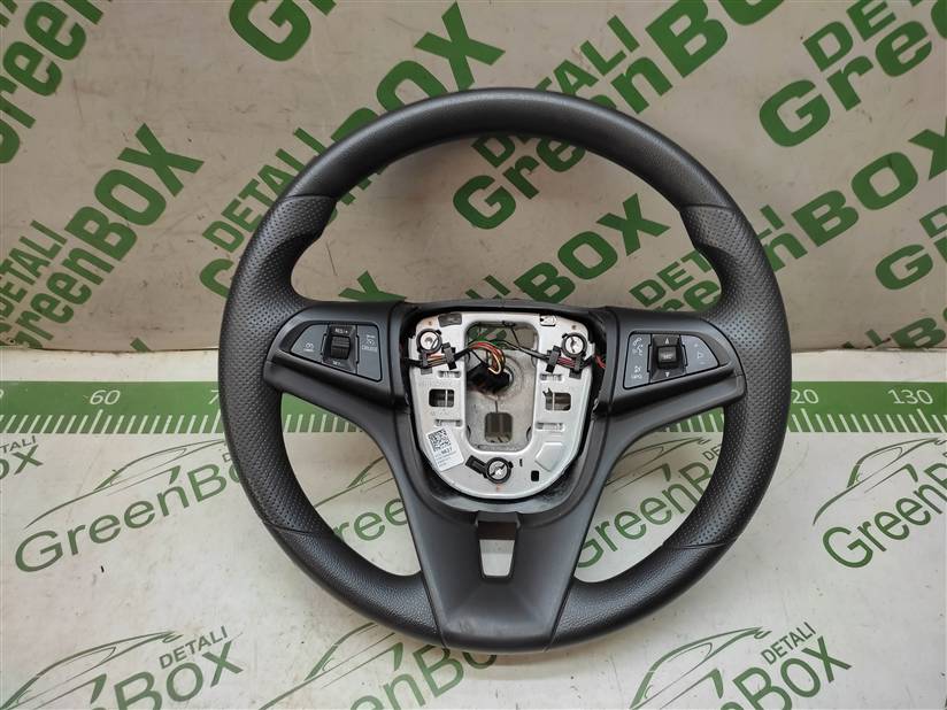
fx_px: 711
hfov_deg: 67.3
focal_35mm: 26
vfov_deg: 53.1
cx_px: 474
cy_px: 355
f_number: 1.79
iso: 105
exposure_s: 1/33
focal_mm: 4.74
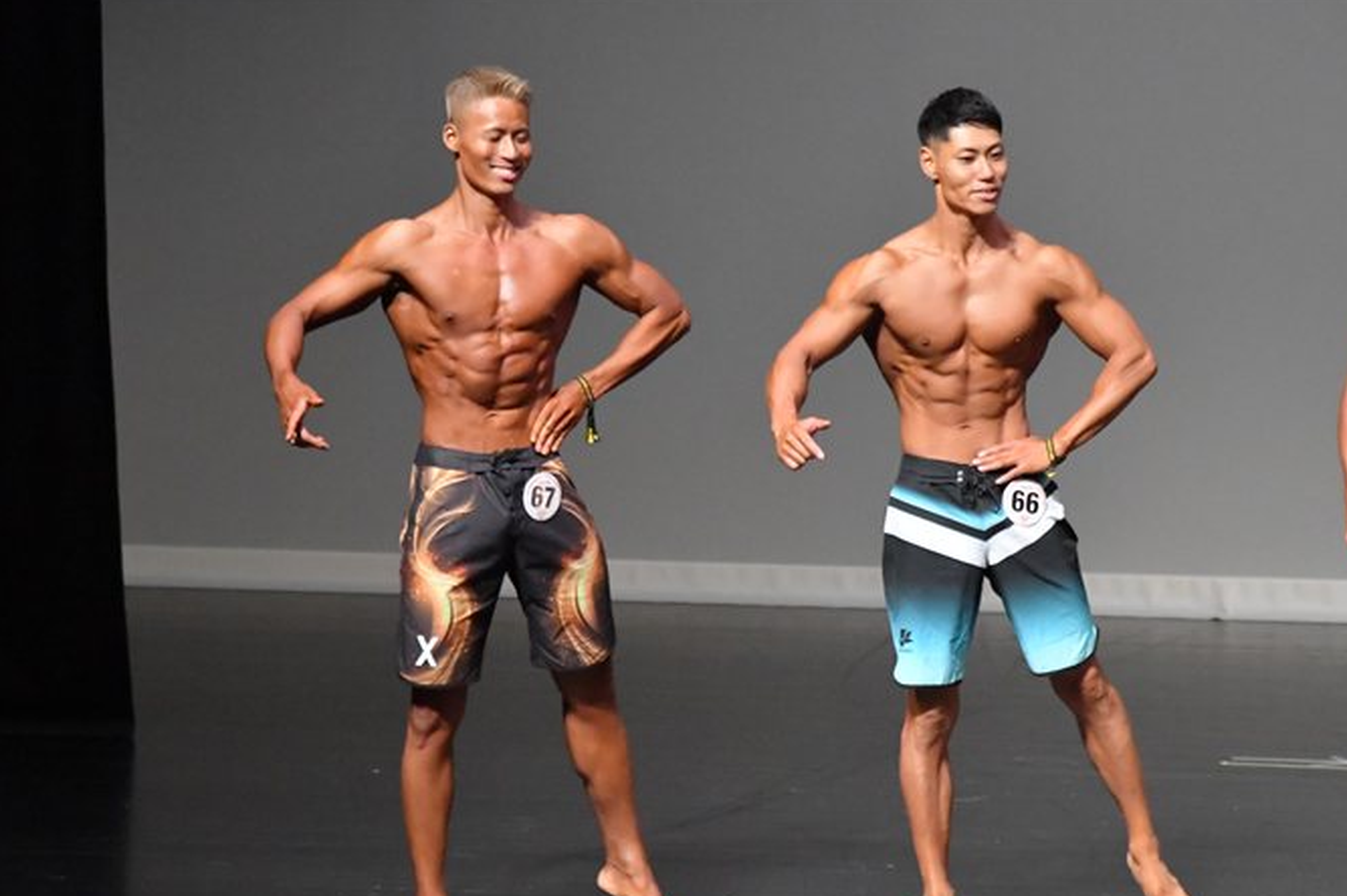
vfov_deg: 3.8
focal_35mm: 366
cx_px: 730
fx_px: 13687
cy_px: 509
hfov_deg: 5.6
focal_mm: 210
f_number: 5.6
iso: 10000
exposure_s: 1/400
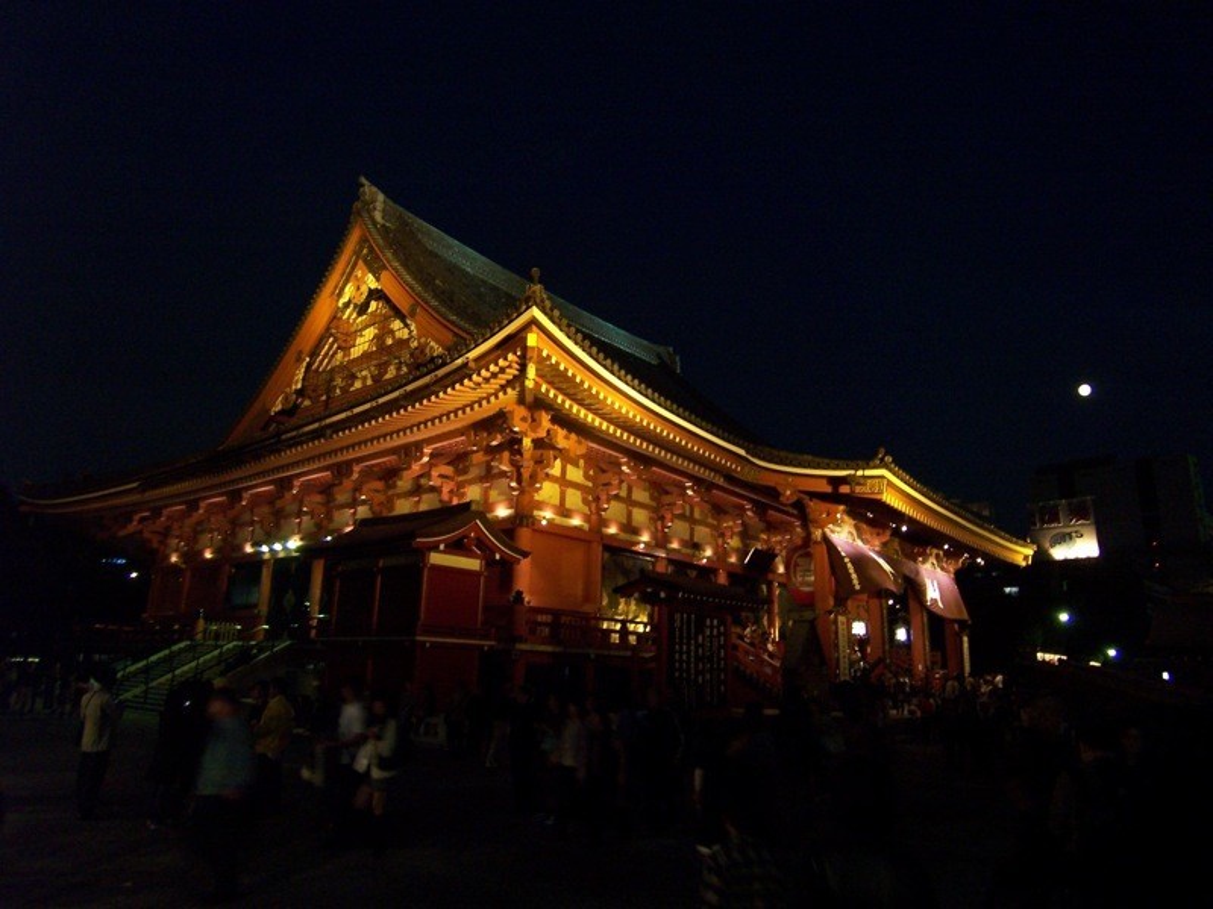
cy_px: 454
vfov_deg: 58.9
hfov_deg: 73.9
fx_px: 806
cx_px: 606
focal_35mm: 23
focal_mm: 3.8
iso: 160
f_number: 2.8
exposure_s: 1/8
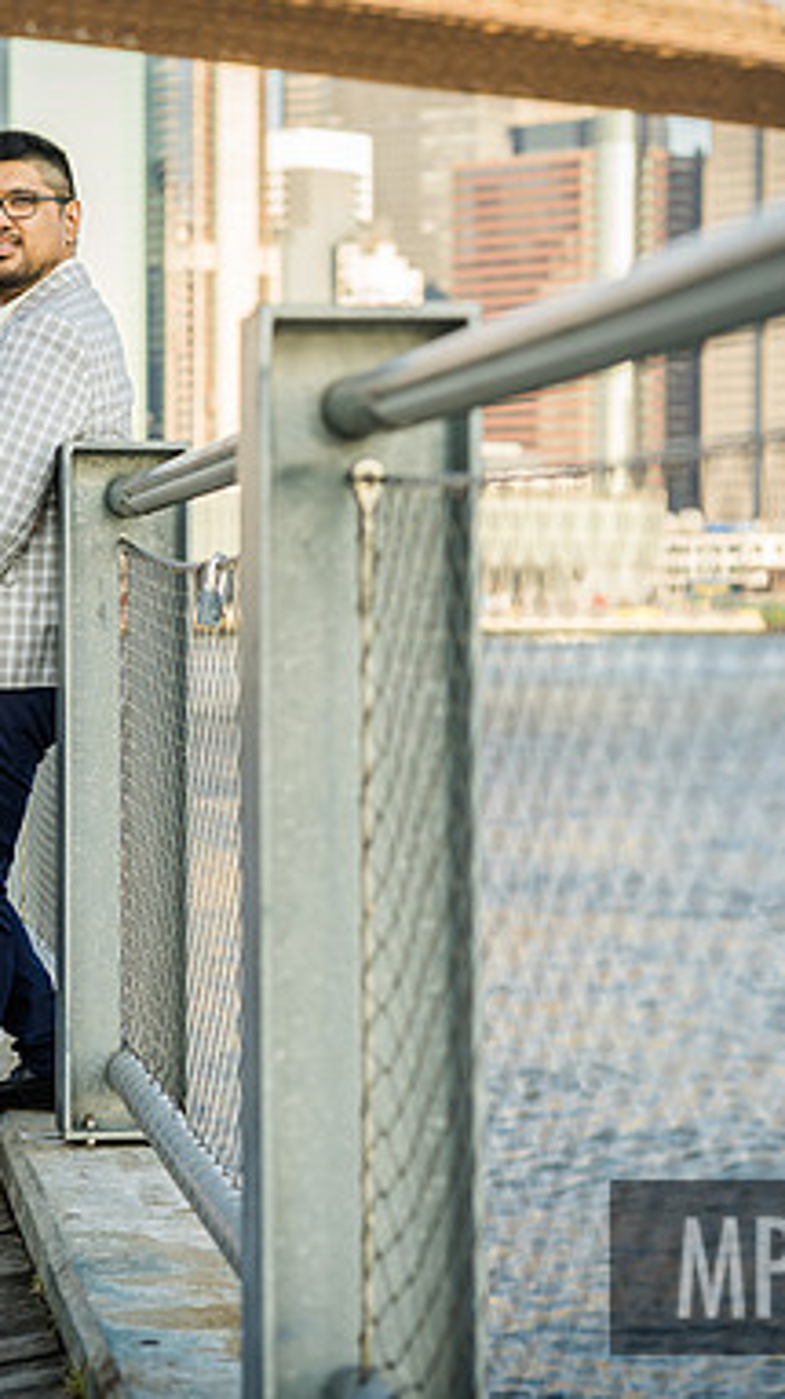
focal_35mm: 120
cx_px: 204
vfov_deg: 17.9
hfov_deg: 10.1
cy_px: 703
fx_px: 4447
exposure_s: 1/250
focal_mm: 75
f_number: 2.8
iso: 100
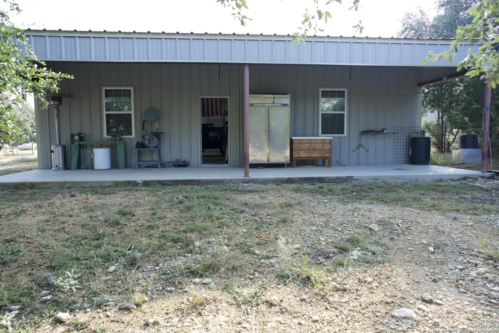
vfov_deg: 53.1
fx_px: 333
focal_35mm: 24
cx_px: 250
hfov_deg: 73.7
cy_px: 166
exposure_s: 1/160
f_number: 4
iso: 200
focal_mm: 24
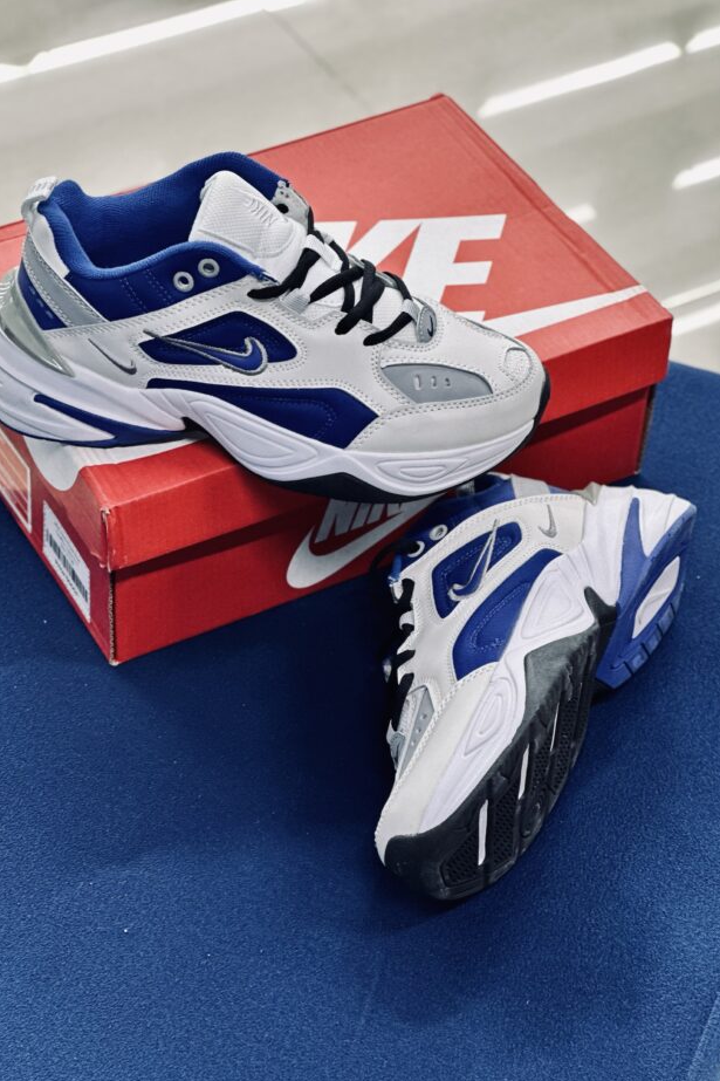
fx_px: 2431
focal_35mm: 81
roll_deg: -3.5
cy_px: 545
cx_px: 314
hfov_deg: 16.8
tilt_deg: -42.0
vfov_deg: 25.1
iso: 125
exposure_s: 1/50
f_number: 2.8
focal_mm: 9
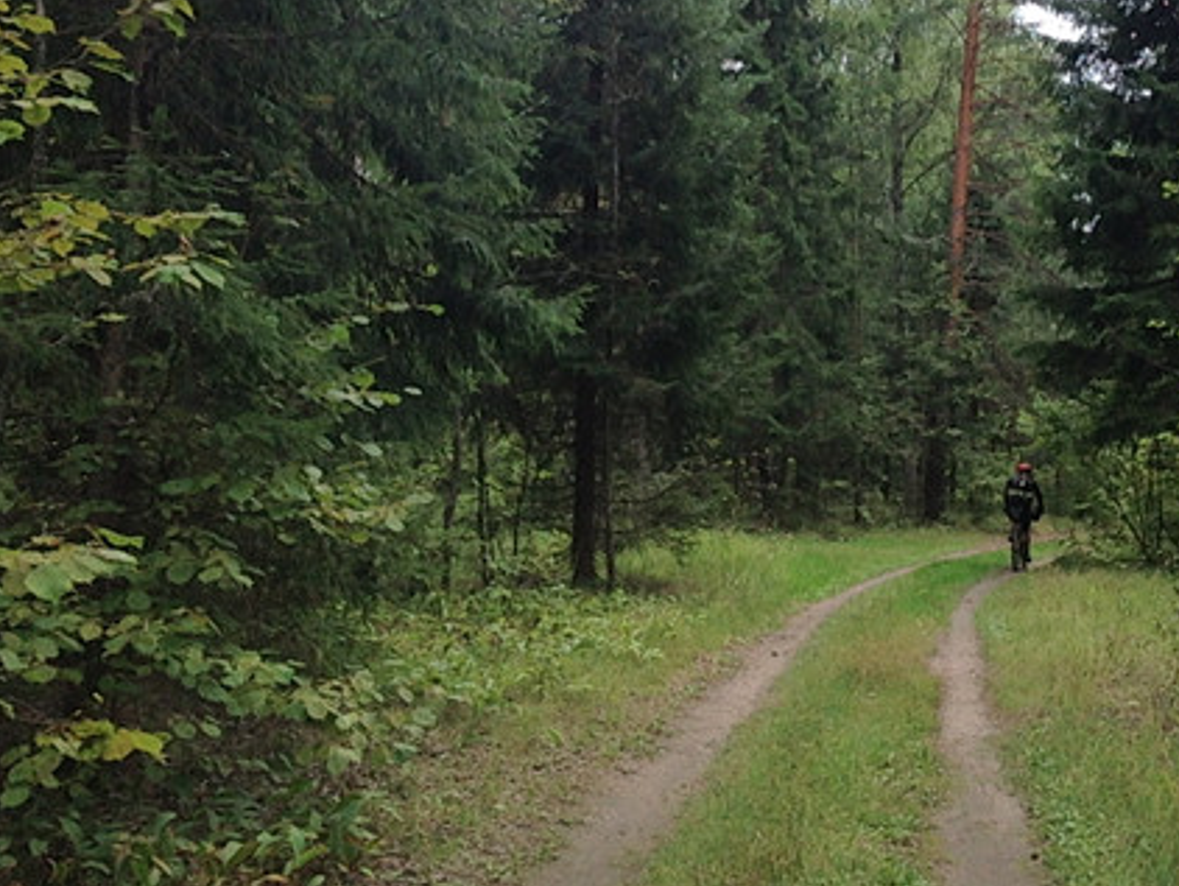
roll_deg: -1.4
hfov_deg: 37.6
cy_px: 305
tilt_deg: +9.0
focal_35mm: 50
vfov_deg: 29.0
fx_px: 1704
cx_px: 819
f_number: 2.4
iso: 200
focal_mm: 4.12
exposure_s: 1/874
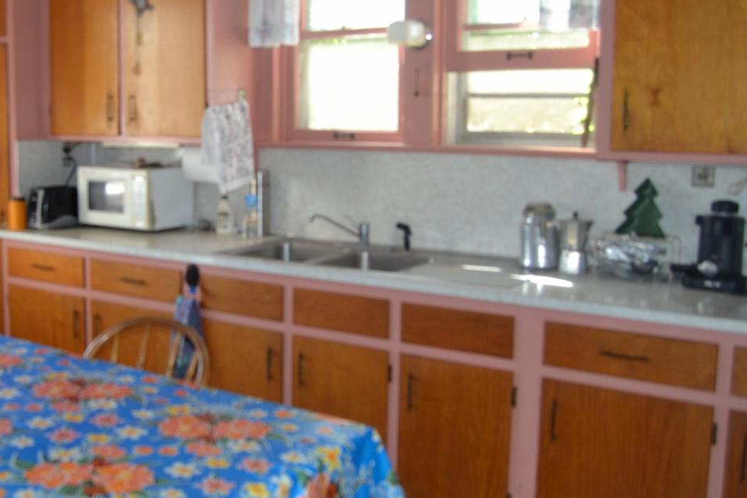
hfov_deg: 46.3
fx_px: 851
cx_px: 225
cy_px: 229
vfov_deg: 32.6
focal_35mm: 41
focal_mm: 18
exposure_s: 1/80
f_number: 4
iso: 400
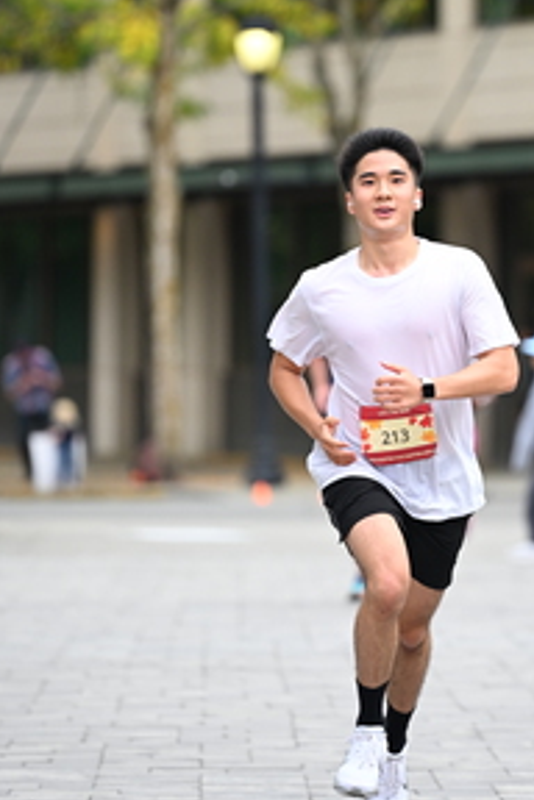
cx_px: 421
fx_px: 7854
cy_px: 314
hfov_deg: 3.9
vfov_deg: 5.8
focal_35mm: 353
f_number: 2.8
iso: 640
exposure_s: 1/2000
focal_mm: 185
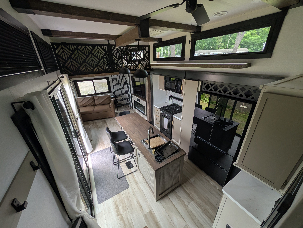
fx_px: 105
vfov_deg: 94.6
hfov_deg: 110.5
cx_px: 152
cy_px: 114
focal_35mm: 12
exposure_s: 1/83.2
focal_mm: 2.02
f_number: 1.7
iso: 45
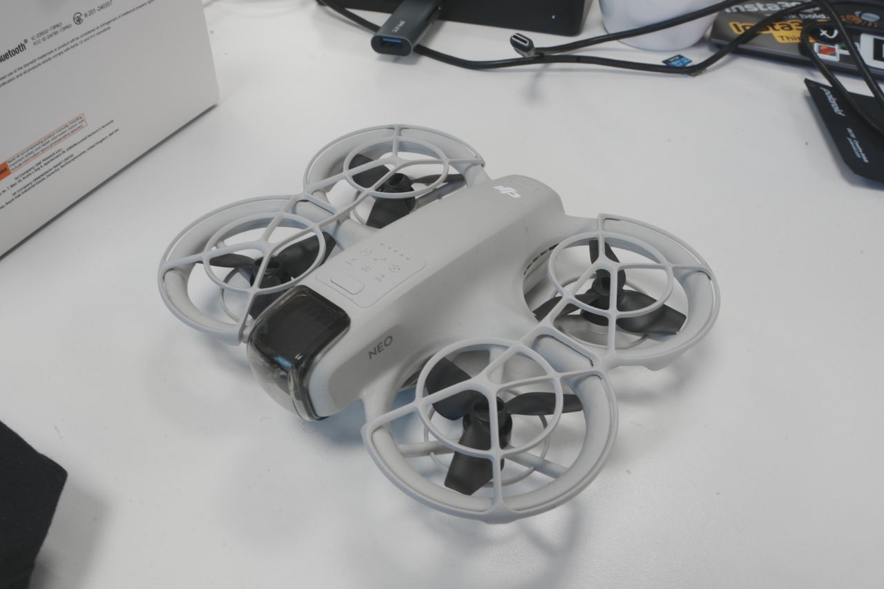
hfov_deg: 63.7
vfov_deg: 45.0
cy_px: 294
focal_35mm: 29
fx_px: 712
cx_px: 442
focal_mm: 29
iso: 50
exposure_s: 2
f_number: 22
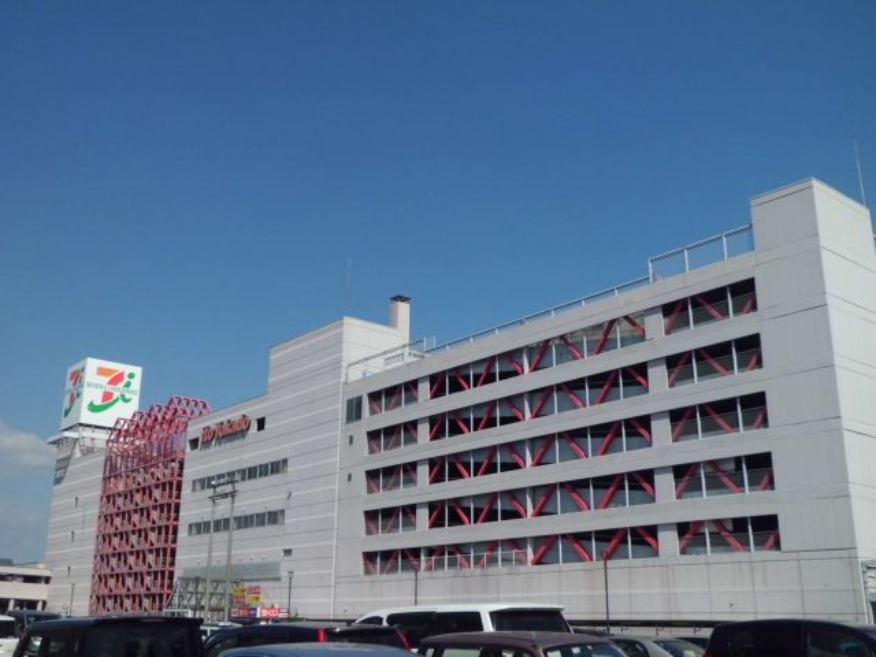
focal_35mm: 36
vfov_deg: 39.7
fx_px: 911
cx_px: 438
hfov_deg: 51.4
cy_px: 328
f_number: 8.8
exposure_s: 1/320
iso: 100
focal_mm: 6.4
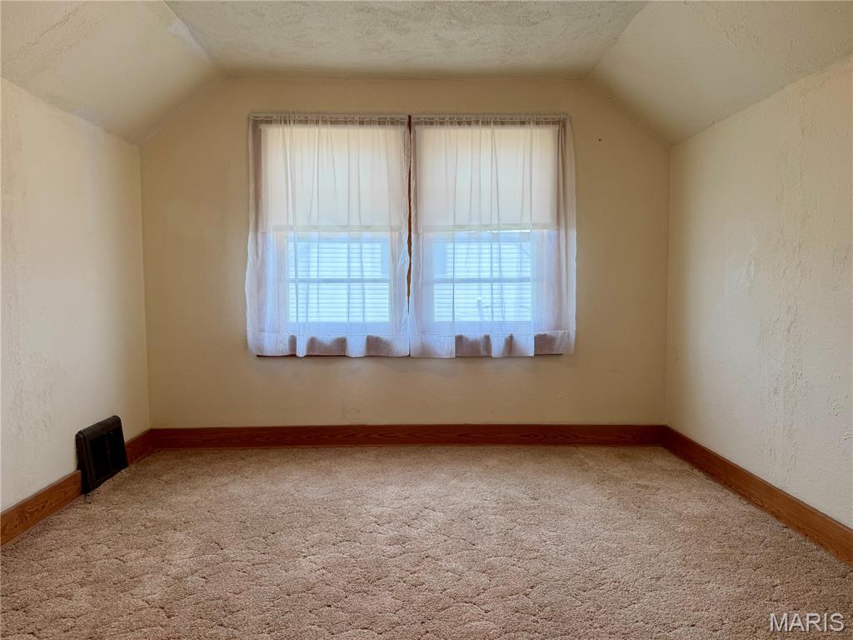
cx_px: 426
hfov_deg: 71.6
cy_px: 320
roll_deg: +0.1
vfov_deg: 56.8
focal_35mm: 24
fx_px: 591
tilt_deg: -3.0
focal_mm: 6.76
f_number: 1.78
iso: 64
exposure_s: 1/120
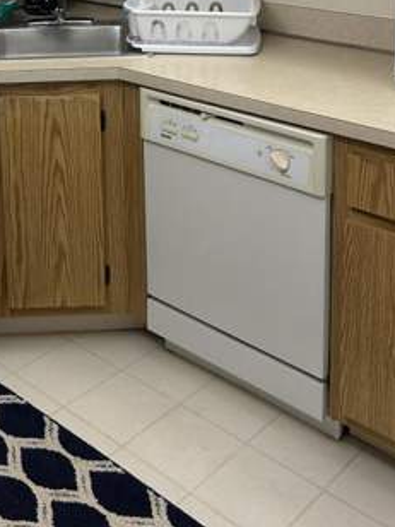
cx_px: 128
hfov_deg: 26.9
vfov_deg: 32.8
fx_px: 822
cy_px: 9
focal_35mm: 54
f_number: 1.5
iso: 80
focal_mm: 5.7
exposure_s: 1/60
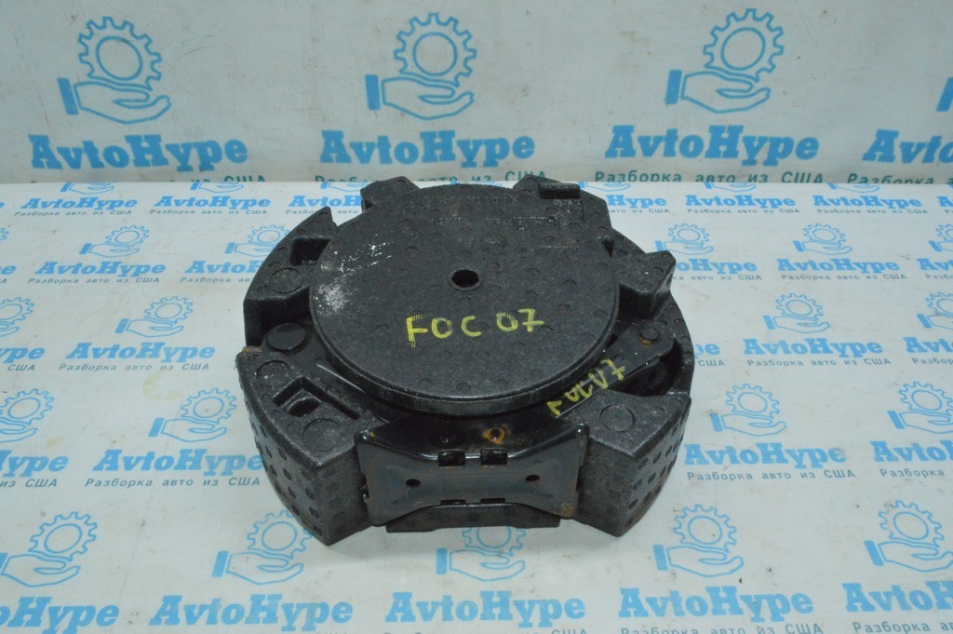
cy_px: 317
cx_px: 476
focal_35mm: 30
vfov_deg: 43.5
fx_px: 794
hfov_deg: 62.0
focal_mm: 20
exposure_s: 1/50
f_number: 22
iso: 5600
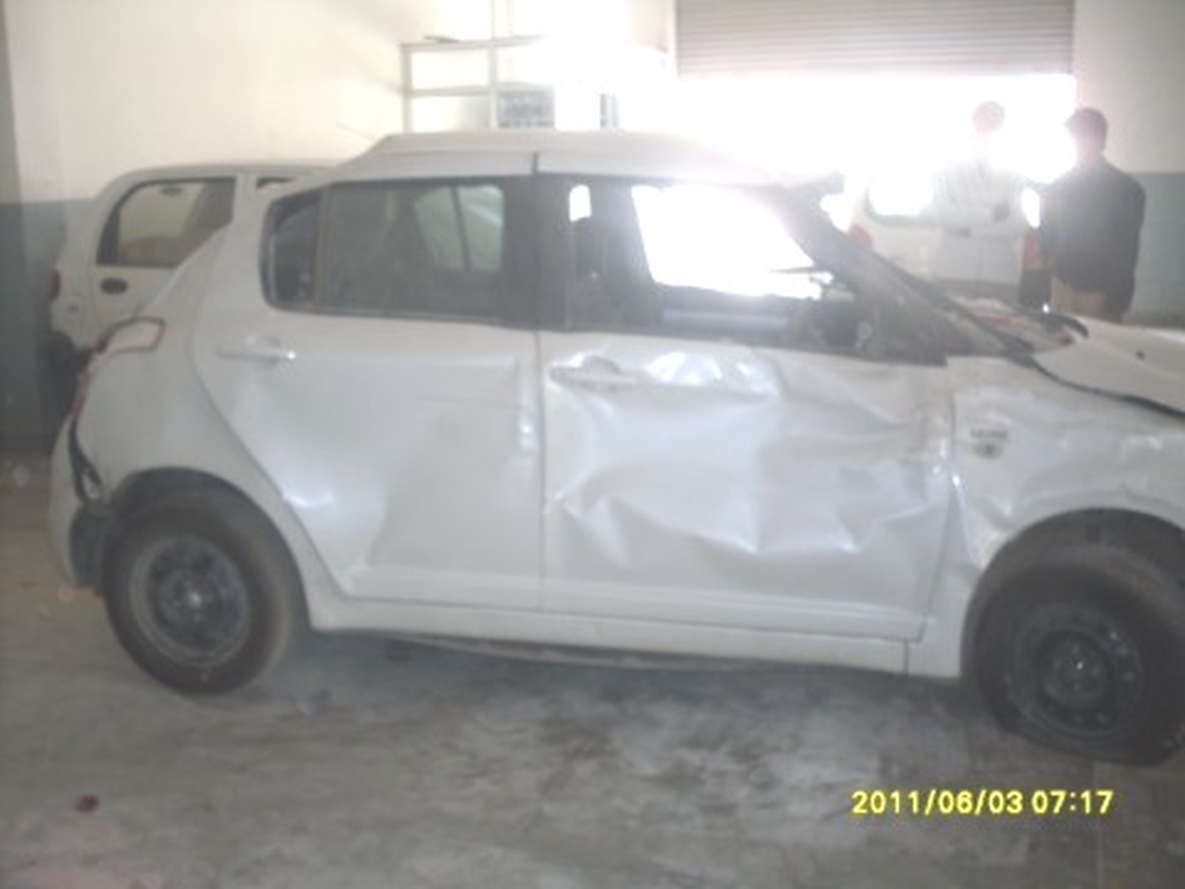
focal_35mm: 38
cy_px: 444
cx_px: 592
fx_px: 1301
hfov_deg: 49.0
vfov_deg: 37.7
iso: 100
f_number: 2.8
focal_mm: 6.3
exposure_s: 1/45
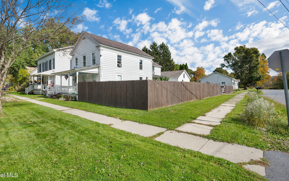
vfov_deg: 67.9
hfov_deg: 94.3
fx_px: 134
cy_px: 84
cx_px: 139
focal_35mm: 17
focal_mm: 16
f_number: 8
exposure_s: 1/1000
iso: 250
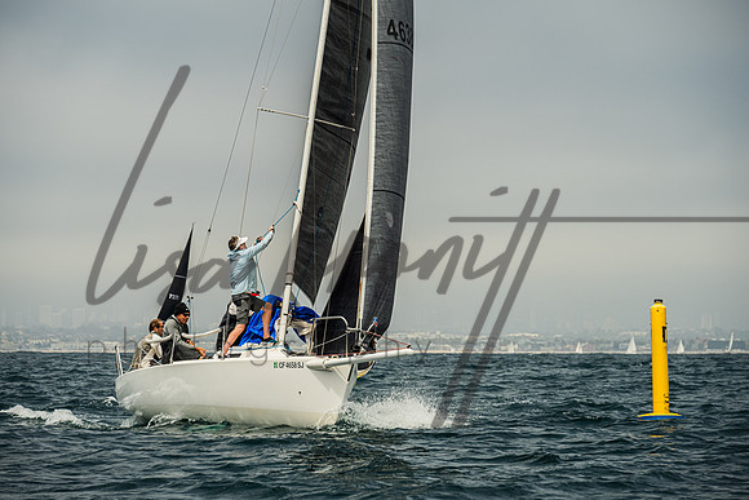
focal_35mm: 159
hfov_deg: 12.9
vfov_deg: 8.6
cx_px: 362
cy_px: 250
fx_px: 3313
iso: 400
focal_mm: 150
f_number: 6.3
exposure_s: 1/1000
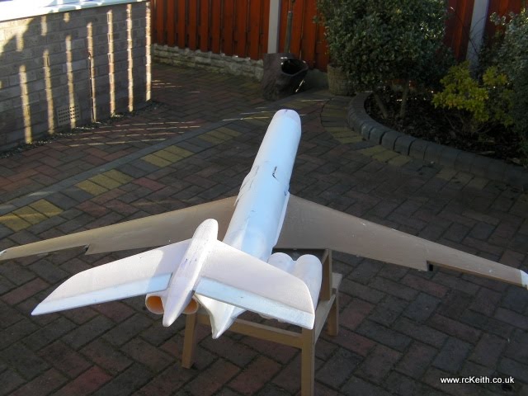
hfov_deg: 49.0
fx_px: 580
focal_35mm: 38
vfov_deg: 37.7
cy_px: 198
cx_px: 264
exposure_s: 1/148
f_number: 3.5
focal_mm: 6.8
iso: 50
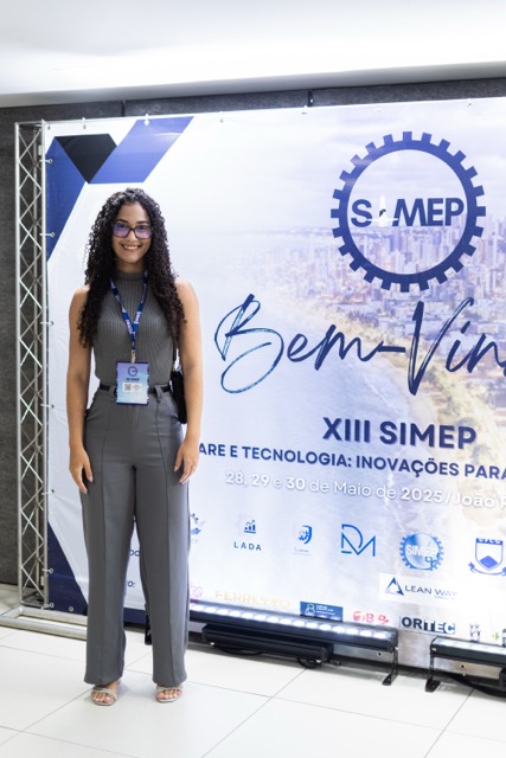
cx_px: 253
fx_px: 1054
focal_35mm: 50
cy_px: 379
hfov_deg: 27.0
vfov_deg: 39.6
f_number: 1.8
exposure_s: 1/100
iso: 800
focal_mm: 50
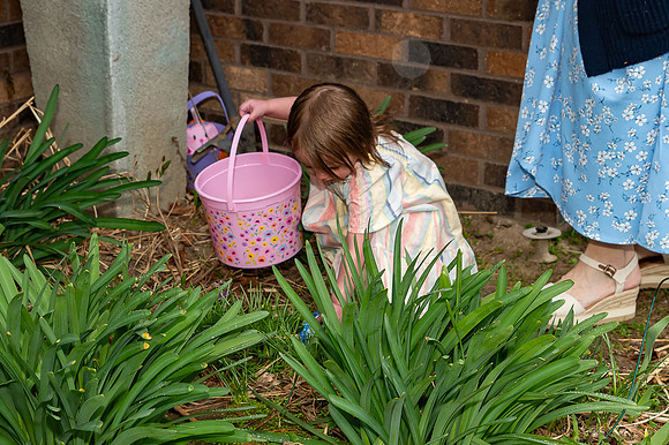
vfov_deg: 16.0
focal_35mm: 85
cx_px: 337
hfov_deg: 23.8
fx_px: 1586
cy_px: 243
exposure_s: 1/200
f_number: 4
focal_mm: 40
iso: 125
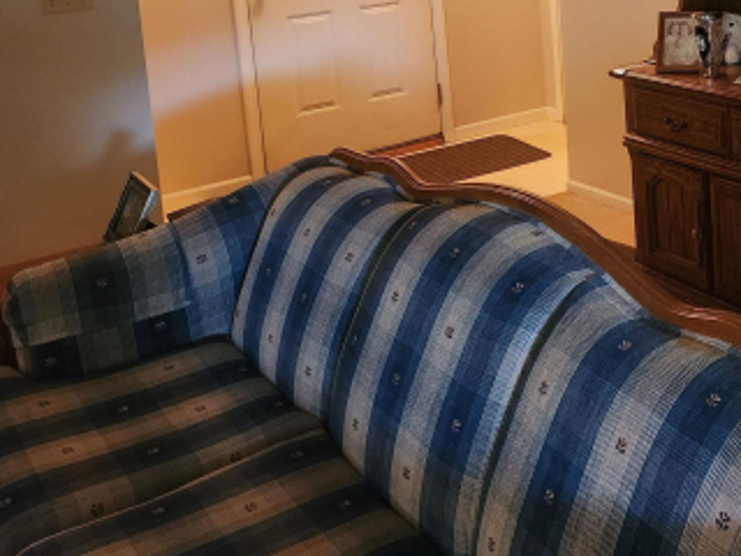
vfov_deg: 28.2
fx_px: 1028
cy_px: -16
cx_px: 742
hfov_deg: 35.8
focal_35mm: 48
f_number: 1.8
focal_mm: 5.4
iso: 640
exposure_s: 1/60
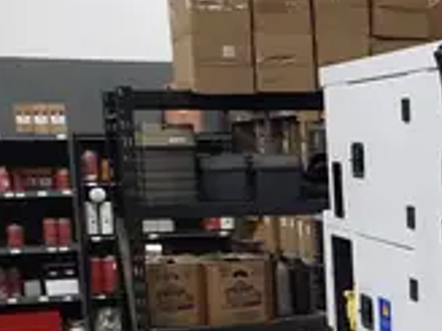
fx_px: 1111
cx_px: 639
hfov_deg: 19.9
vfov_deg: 16.5
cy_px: 365
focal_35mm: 87
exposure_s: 1/60
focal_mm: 4.3
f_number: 2.4
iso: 250
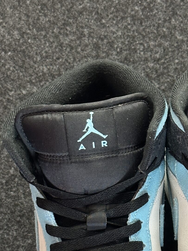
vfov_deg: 16.7
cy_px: 274
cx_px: 163
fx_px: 826
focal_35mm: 114
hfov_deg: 12.9
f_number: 1.78
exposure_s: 1/33
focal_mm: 6.86
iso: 250
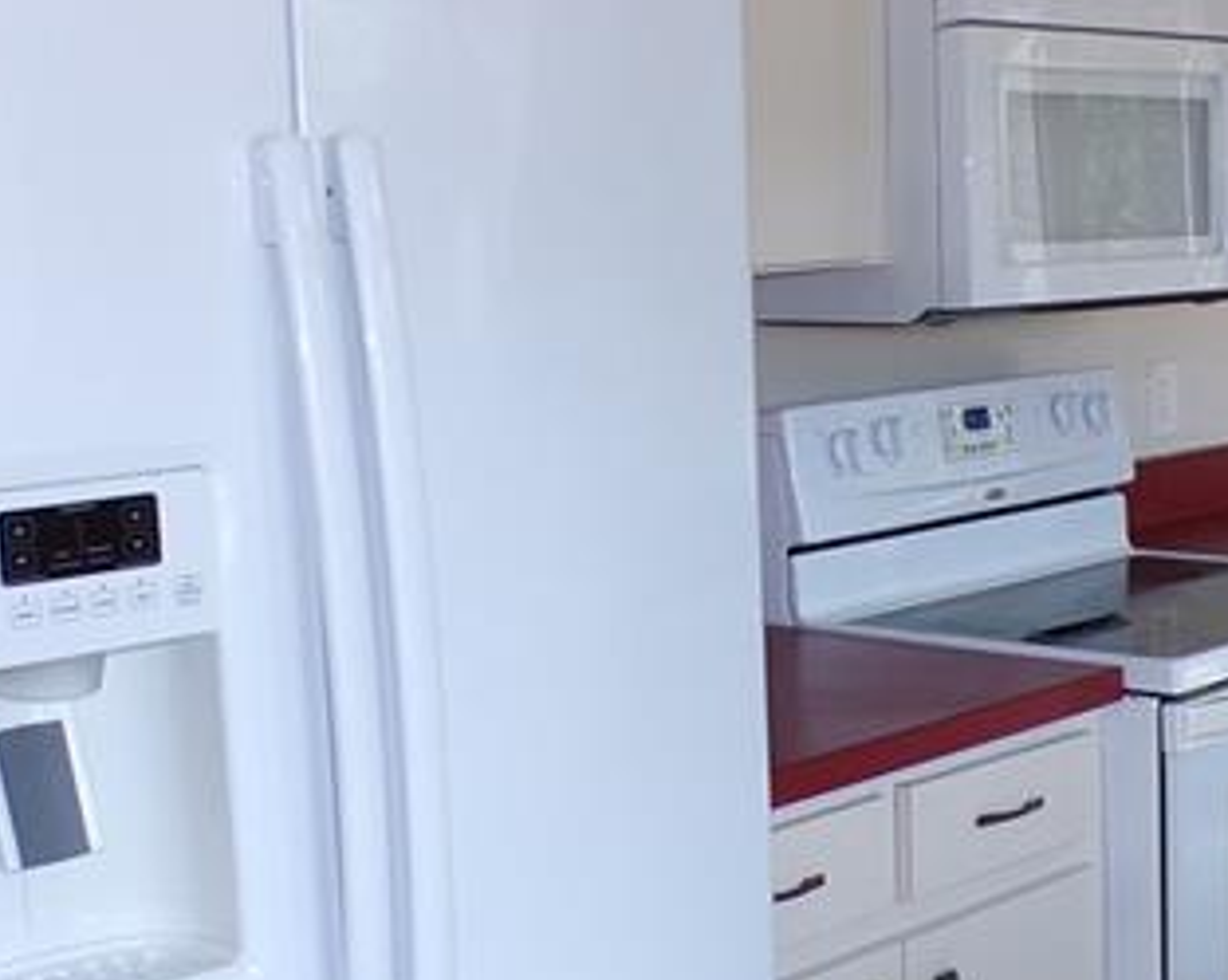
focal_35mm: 77
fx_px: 2796
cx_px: 1082
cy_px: 657
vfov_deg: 19.8
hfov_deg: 24.1
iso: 100
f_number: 3
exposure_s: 1/56
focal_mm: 4.3
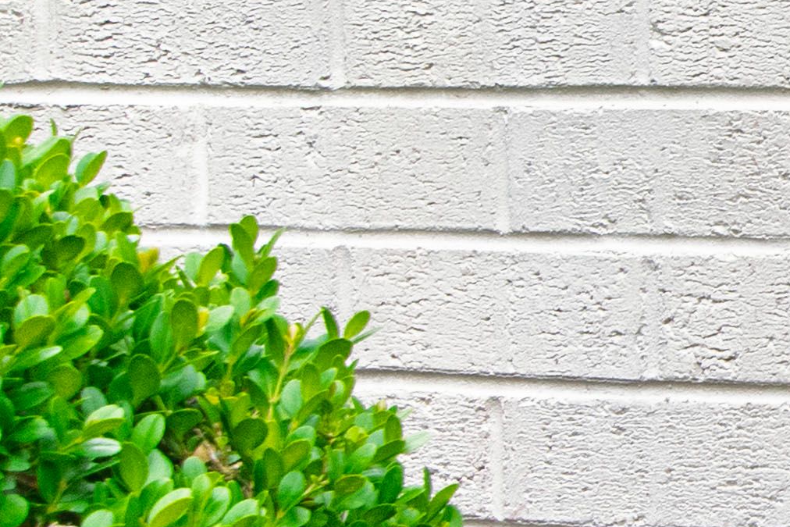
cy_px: 360
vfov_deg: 8.3
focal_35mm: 165
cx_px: 1911
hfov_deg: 10.6
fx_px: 3621
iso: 800
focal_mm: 20
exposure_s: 1/250
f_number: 8
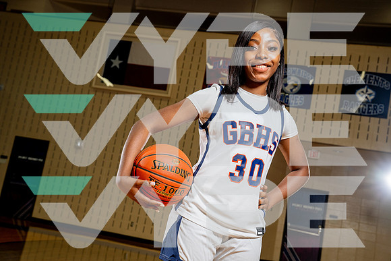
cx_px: 196
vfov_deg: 28.7
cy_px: 130
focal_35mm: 47
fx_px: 511
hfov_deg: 41.9
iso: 400
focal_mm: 47
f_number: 5.6
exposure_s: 1/250
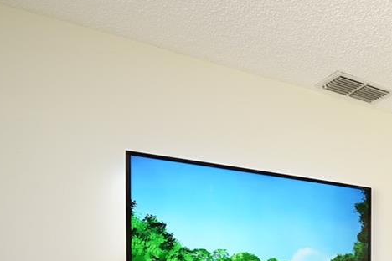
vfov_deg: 29.9
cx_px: 472
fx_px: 446
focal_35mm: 41
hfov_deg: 36.5
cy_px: 273
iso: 100
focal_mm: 12
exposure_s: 1/2.5
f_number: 6.3
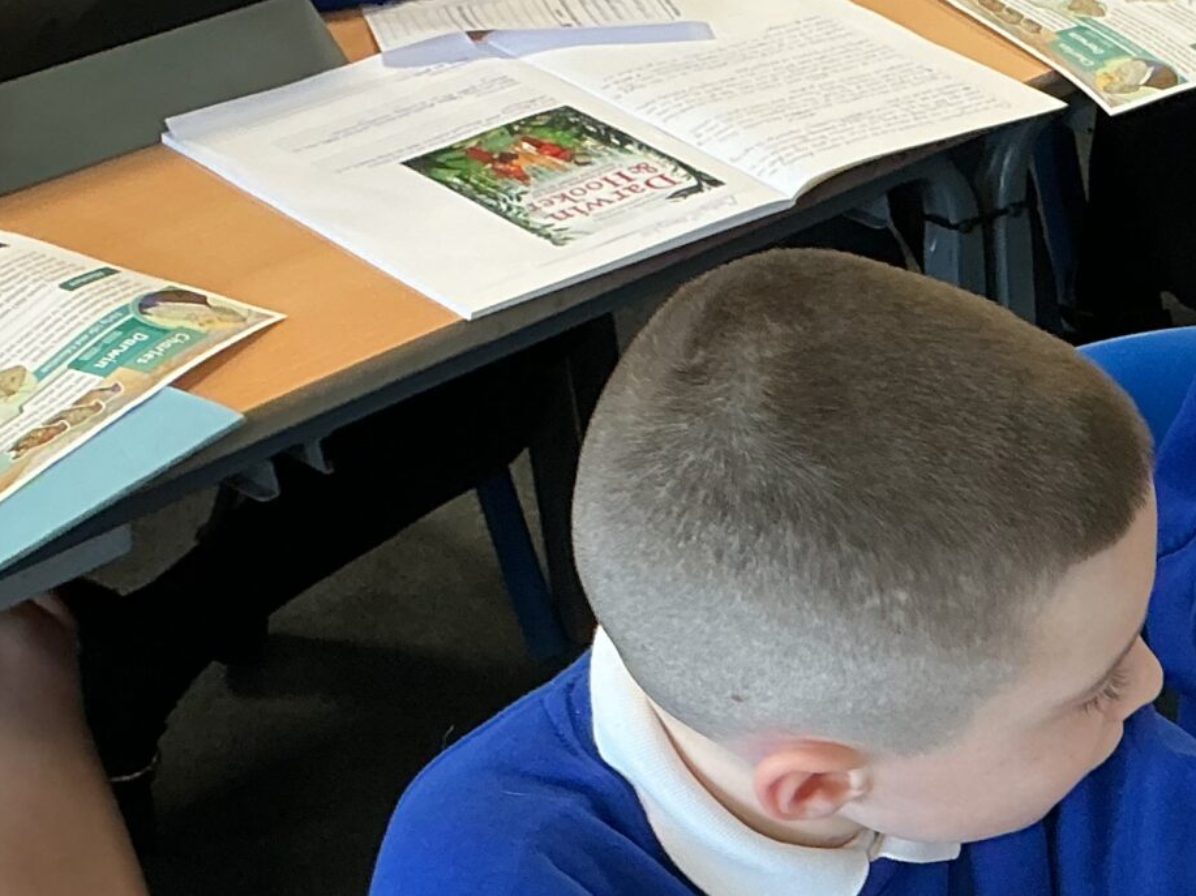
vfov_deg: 17.8
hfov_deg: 21.7
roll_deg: -6.6
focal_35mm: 81
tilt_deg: -38.4
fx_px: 2797
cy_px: 875
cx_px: 1562
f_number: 1.8
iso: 64
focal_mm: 3
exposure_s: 1/60
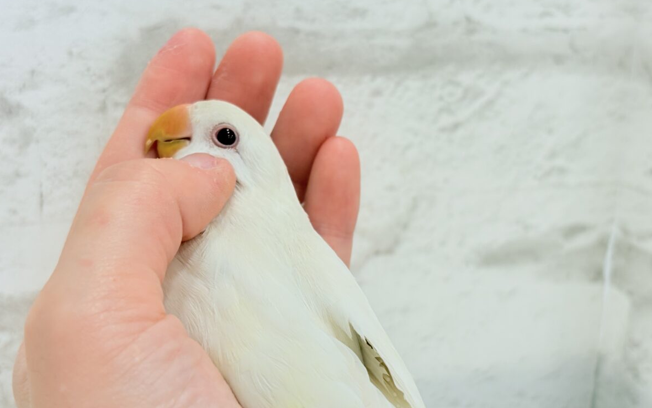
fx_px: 995
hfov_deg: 36.3
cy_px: 215
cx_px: 328
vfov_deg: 23.1
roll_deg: -1.0
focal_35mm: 56
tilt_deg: -15.5
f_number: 1.6
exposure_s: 1/100
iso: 64
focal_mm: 5.96
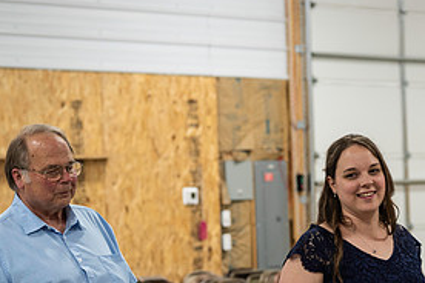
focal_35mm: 182
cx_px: 314
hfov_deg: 11.3
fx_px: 2148
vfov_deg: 7.5
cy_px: 258
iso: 640
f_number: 3.5
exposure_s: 1/160
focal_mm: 85
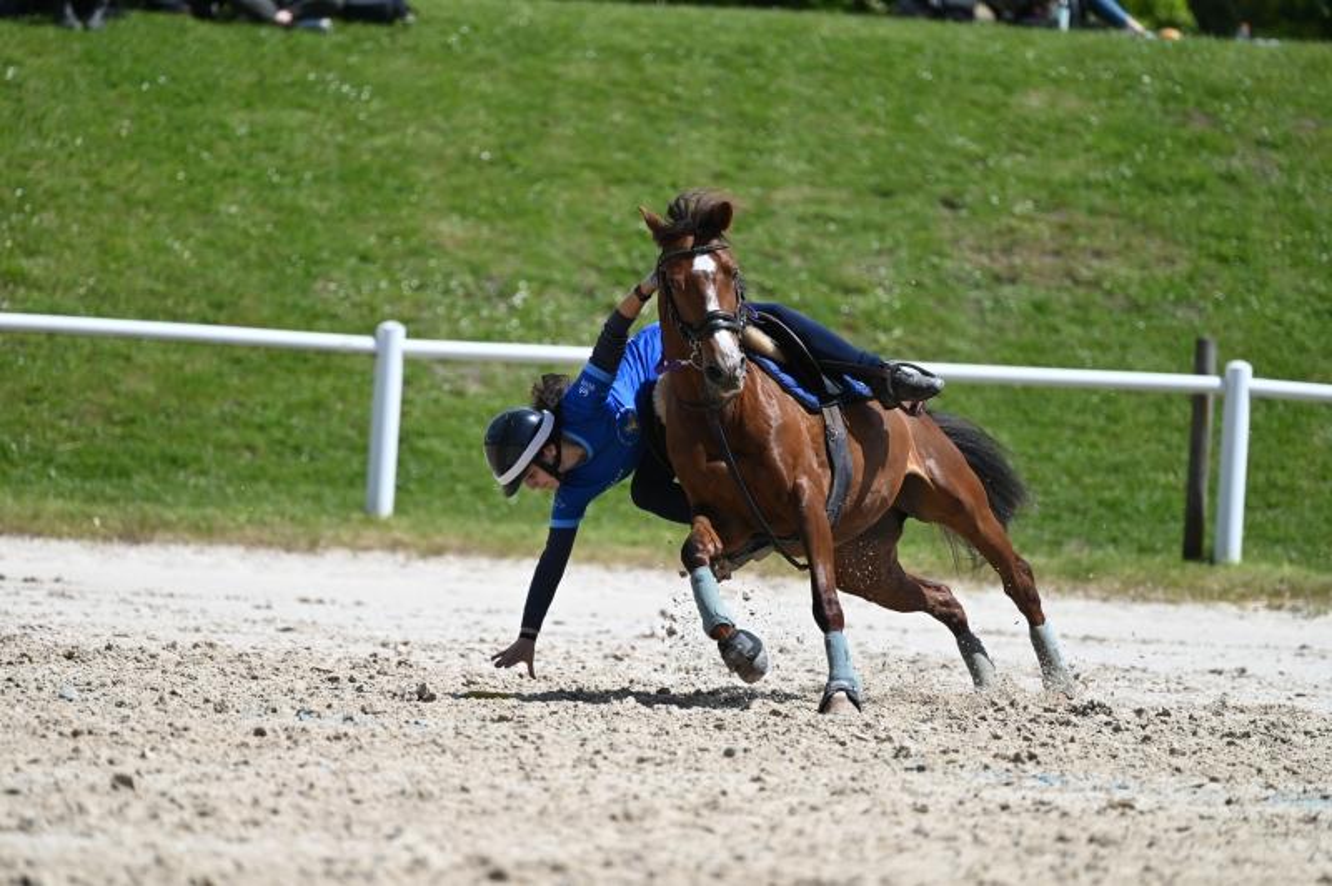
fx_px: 14787
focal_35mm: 400
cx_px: 666
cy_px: 443
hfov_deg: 5.2
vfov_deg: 3.4
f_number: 5.6
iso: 250
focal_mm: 400
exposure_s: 1/1250
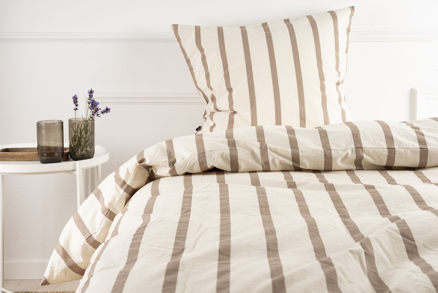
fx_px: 852
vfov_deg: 19.5
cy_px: 146
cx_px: 219
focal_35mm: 70
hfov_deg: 28.8
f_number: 11
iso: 100
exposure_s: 1/125
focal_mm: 70
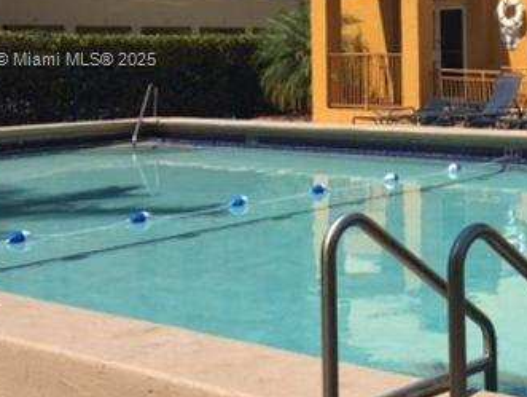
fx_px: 1067
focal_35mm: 70
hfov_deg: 26.2
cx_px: 537
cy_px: 61
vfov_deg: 20.7
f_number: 2.2
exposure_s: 1/2083
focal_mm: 4.15
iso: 32
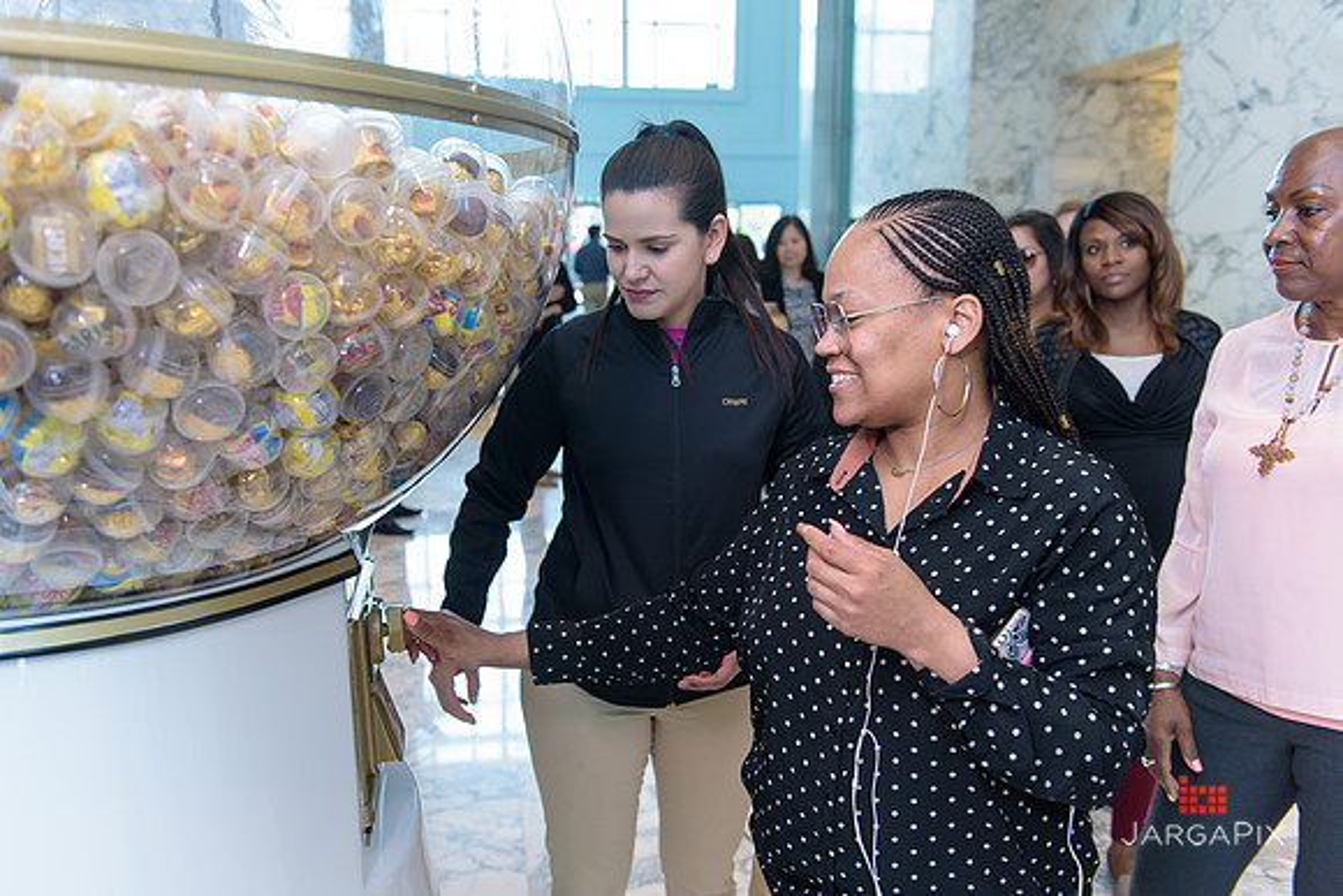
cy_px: 448
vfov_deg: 42.3
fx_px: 1157
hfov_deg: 60.3
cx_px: 672
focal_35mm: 31
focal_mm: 31
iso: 1000
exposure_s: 1/200
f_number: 3.2
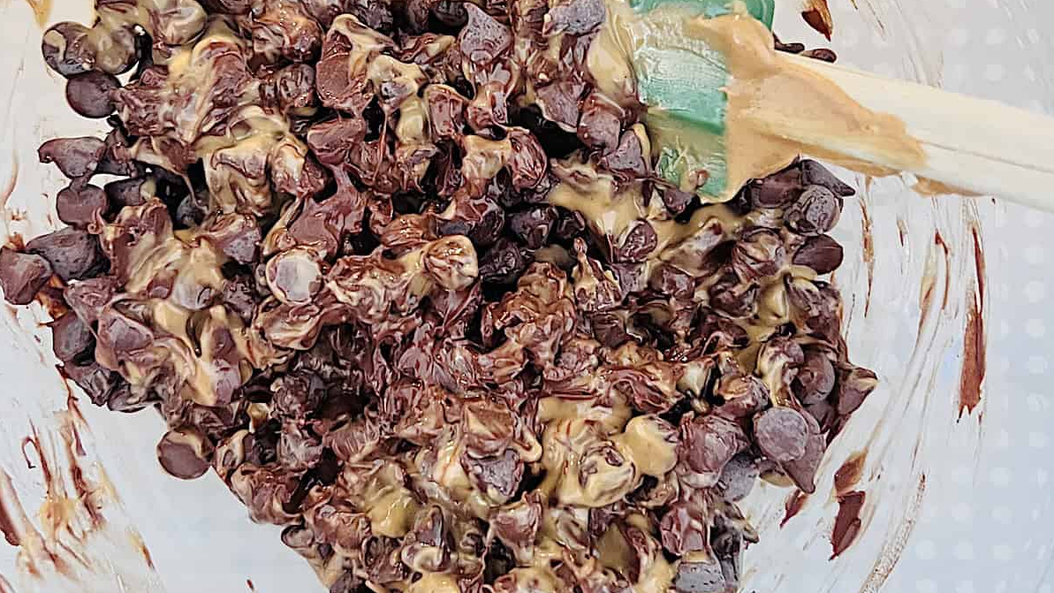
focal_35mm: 38
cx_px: 527
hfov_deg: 52.8
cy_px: 248
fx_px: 1062
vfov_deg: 31.1
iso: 500
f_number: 1.5
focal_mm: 5.7
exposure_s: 1/60
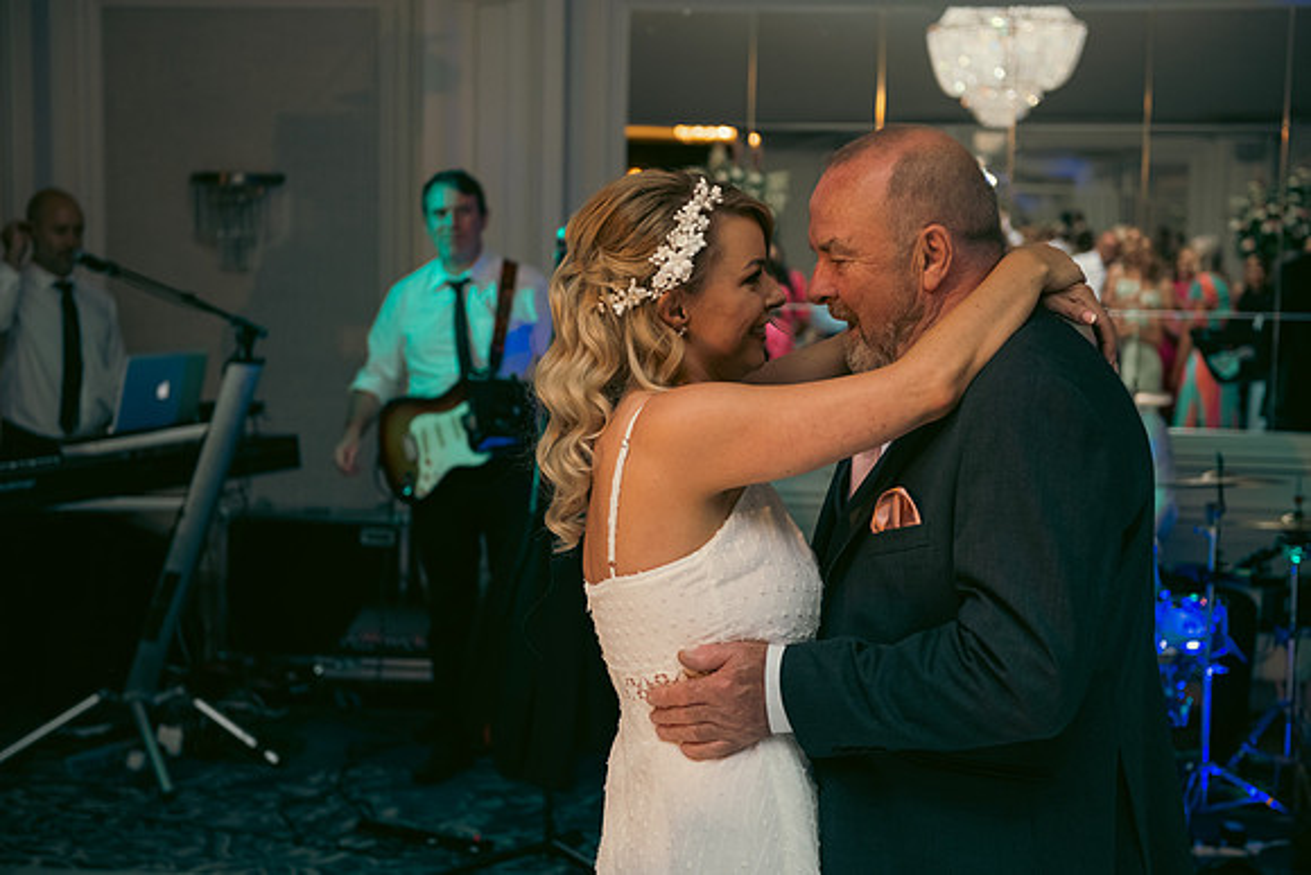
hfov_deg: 35.6
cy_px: 438
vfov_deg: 24.2
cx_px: 656
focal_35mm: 56
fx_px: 2040
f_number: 3.5
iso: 640
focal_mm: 56
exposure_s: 1/160
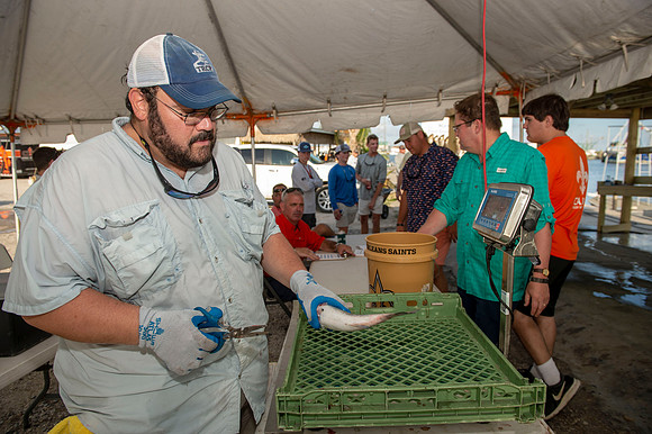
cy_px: 217
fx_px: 434
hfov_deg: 73.8
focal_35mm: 24
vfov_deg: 53.1
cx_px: 326
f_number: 5
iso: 50
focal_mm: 24
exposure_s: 1/250
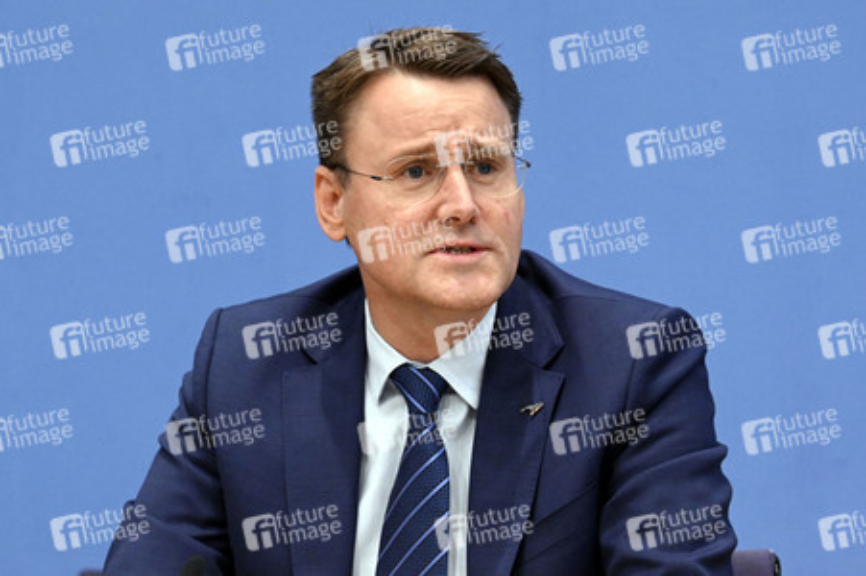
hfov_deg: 21.5
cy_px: 288
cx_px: 433
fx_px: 2284
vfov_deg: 14.4
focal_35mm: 95
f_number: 7.1
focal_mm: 95
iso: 6400
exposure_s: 1/500
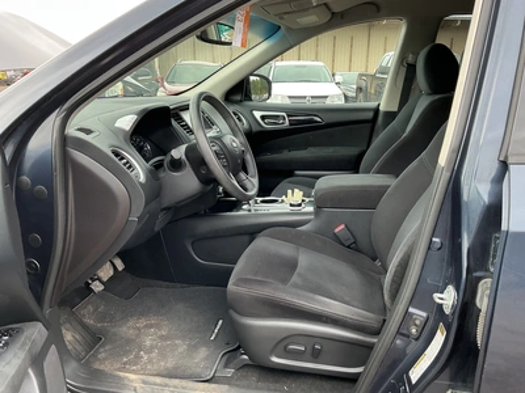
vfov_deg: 49.7
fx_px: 425
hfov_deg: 63.4
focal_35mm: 28
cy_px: 196
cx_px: 262
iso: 25
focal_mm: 3
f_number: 1.8
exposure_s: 1/122
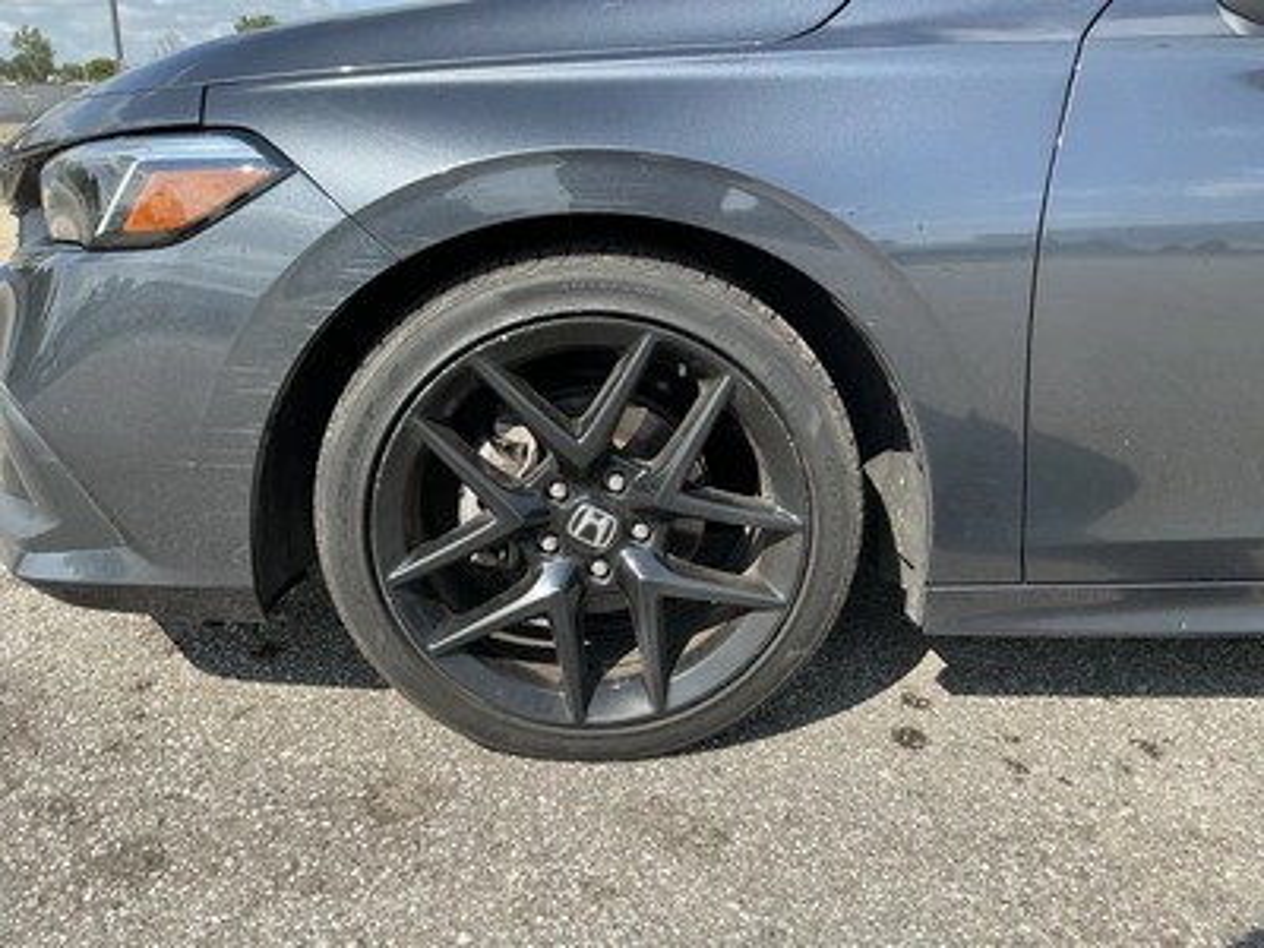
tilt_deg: -21.0
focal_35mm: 28
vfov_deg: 49.7
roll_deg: +0.1
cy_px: 474
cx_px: 632
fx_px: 1022
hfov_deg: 63.4
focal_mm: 3
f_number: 1.8
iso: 25
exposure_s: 1/883
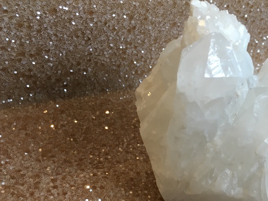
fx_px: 395
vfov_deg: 28.2
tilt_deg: -31.2
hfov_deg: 36.1
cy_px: 151
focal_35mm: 51
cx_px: 219
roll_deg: -9.1
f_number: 2.2
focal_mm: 4.15
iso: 64
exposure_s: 1/33
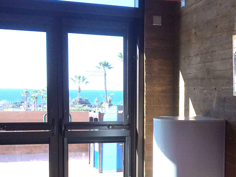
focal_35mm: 63
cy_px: 130
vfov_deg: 23.1
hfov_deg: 29.7
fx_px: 430
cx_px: 203
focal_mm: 4.15
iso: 25
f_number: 2.2
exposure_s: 1/349
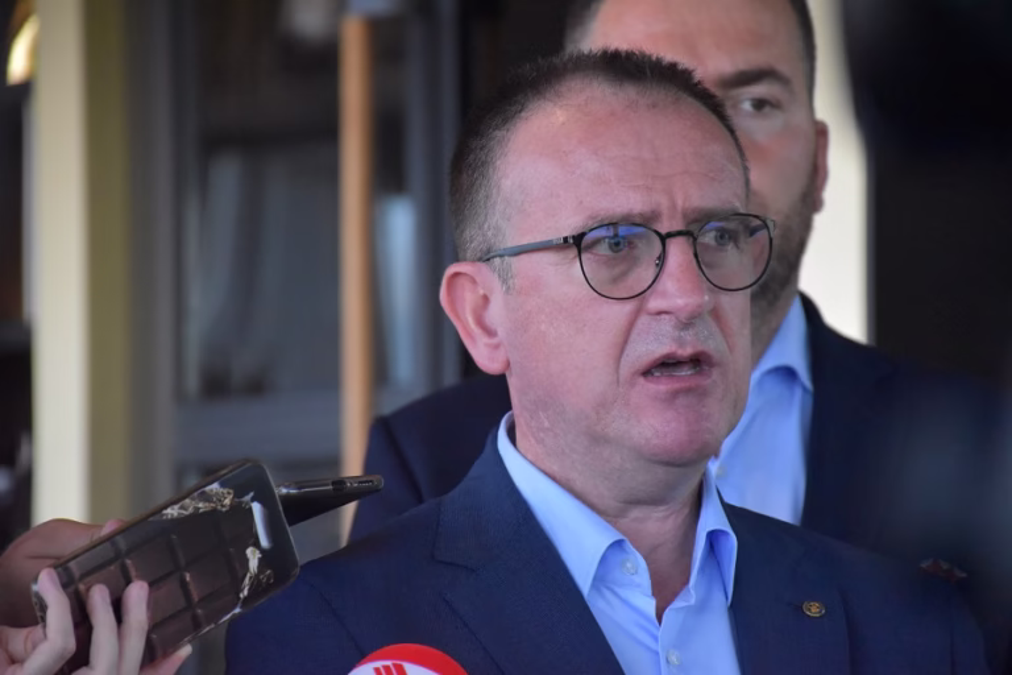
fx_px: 5903
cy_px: 338
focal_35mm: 210
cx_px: 506
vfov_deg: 6.5
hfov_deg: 9.8
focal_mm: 140
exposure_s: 1/500
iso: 5600
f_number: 5.6
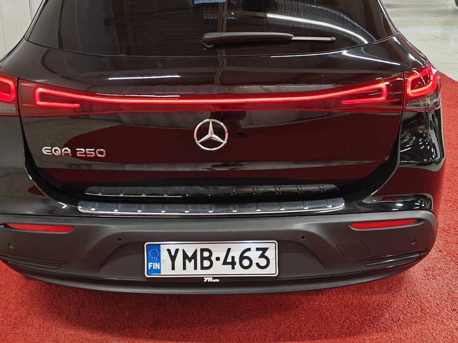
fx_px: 556
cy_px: 113
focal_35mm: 42
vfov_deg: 34.0
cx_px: 217
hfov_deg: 44.8
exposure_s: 1/60
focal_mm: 5.59
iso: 100
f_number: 1.8
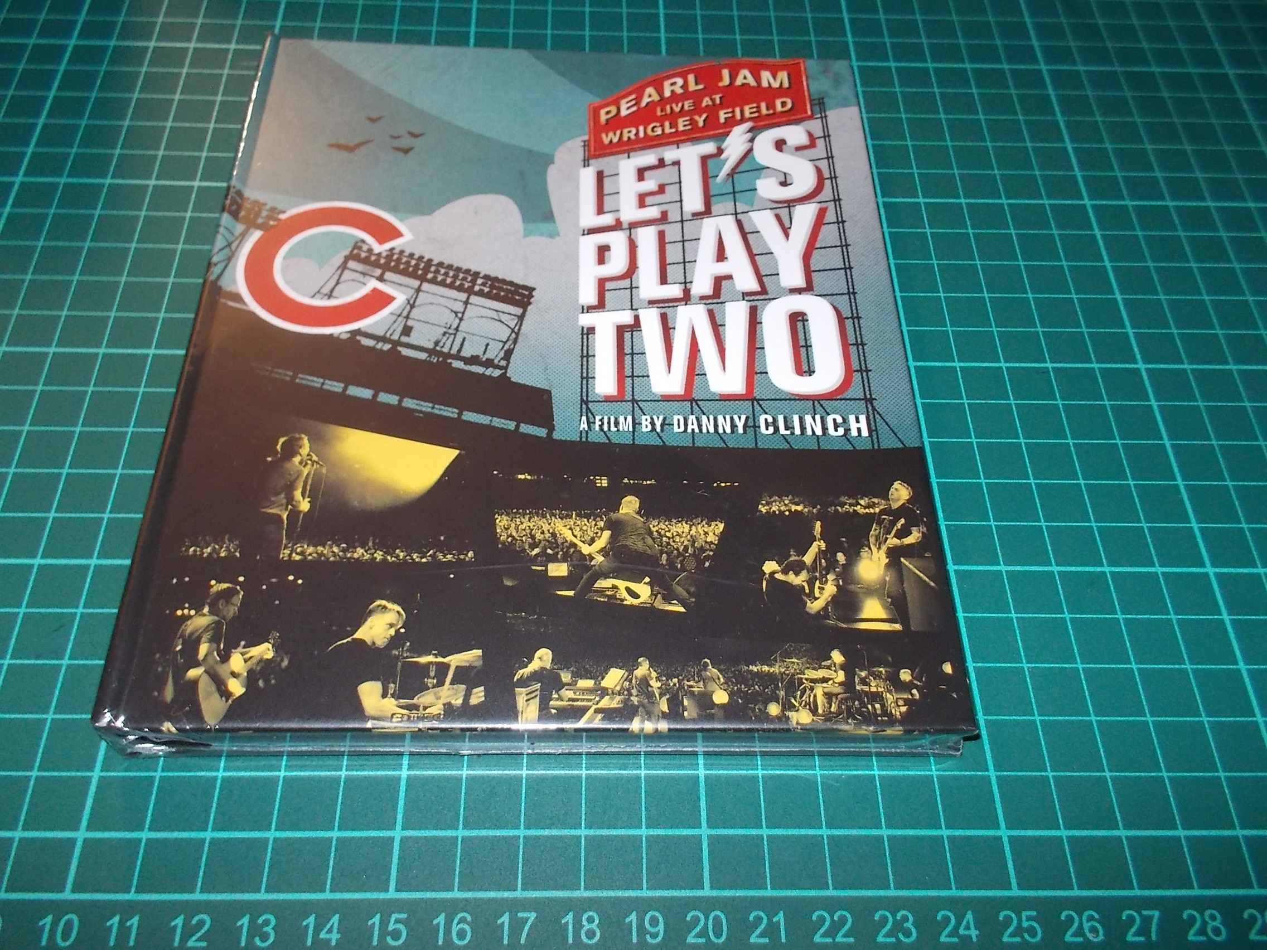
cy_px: 475
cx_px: 634
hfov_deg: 61.7
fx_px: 1061
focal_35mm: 29
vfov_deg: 48.2
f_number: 3.3
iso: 200
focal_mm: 4.1
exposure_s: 1/30
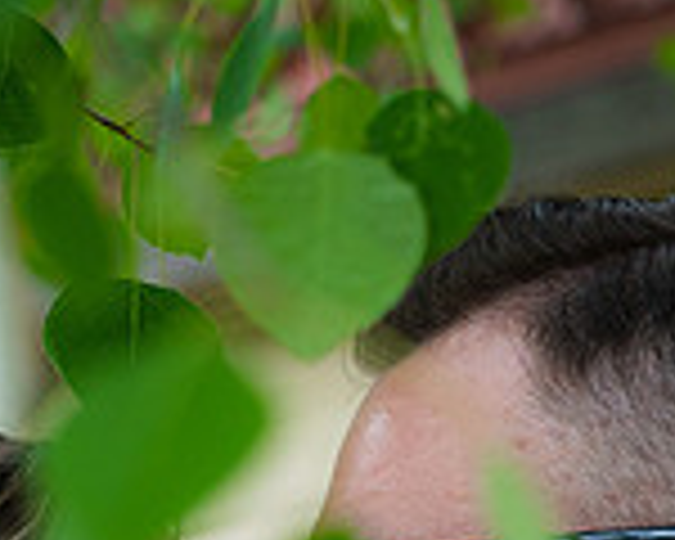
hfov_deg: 10.2
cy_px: 857
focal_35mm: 189
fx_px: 3776
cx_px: 369
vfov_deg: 8.0
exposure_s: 1/500
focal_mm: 52
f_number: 4
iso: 640
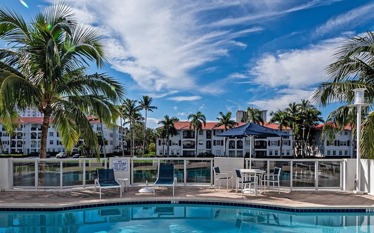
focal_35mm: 24
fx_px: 245
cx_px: 173
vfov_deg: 50.4
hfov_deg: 74.7
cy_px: 150
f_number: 4.5
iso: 100
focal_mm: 7
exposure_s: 1/1250
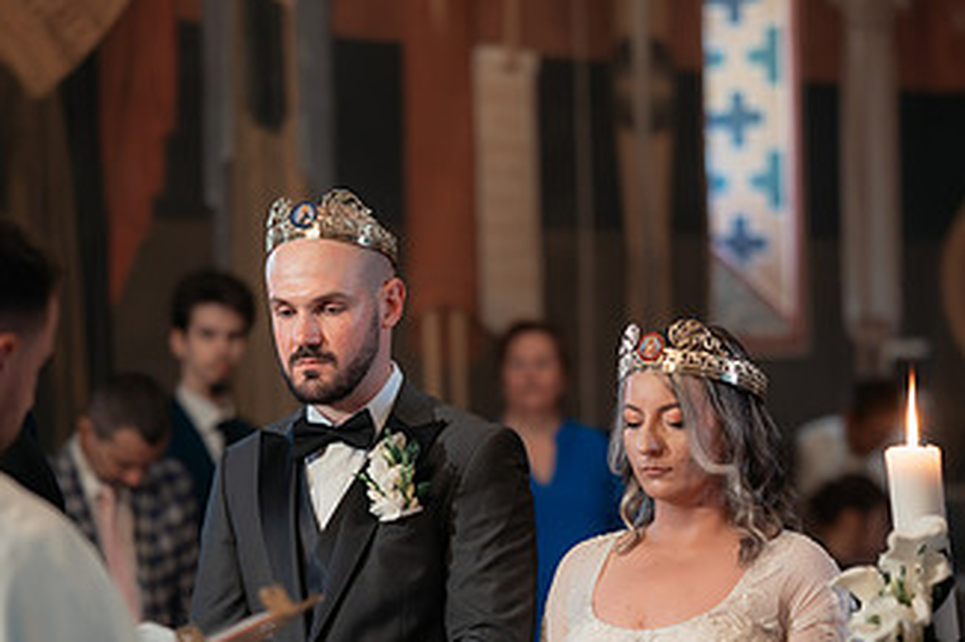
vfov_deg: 9.1
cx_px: 494
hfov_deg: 13.6
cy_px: 497
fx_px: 4045
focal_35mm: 151
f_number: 1.8
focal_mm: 85
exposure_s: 1/200
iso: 1600
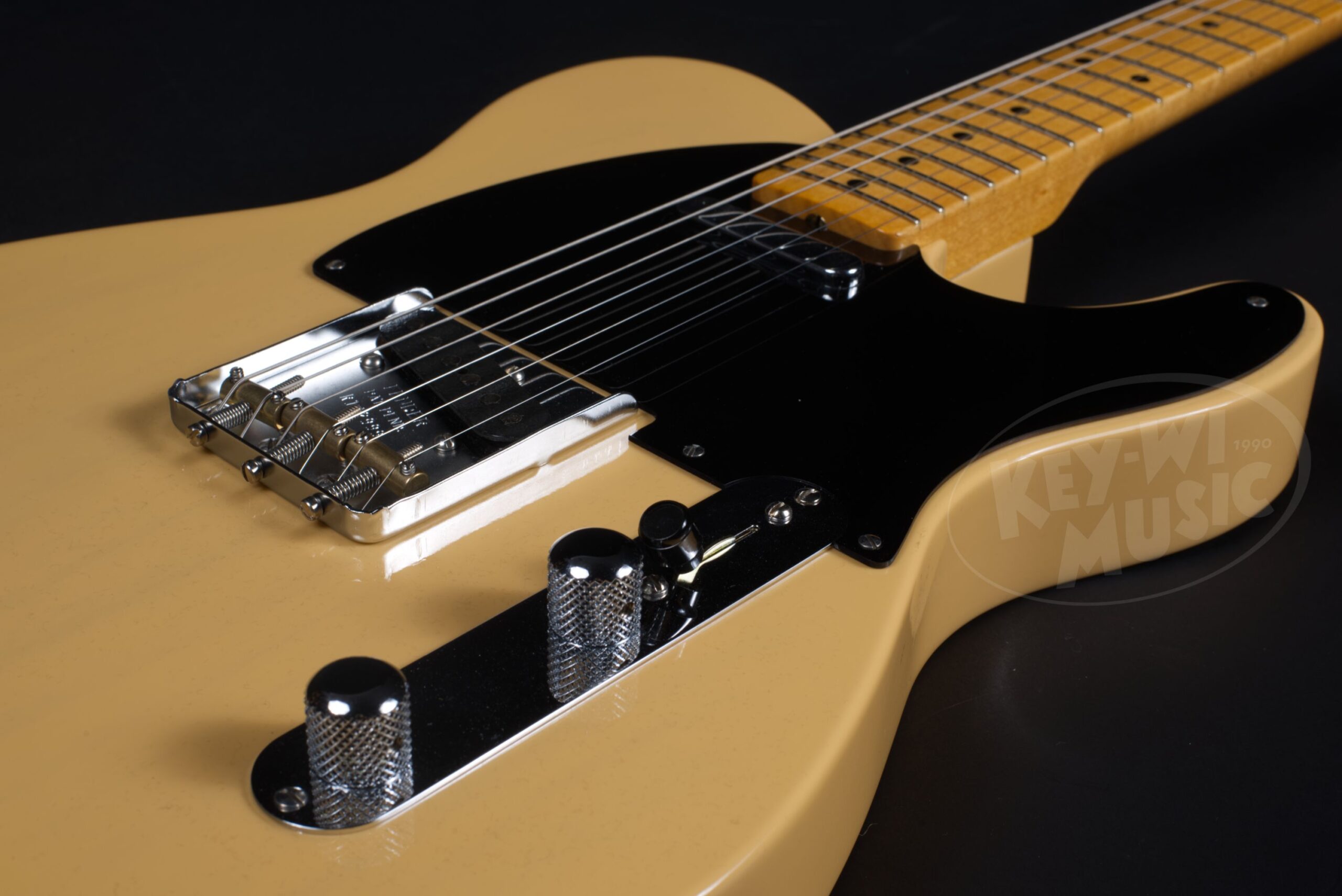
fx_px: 1865
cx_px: 671
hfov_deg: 39.6
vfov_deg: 27.0
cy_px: 448
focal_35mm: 50
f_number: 16
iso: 100
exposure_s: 1/100
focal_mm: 50
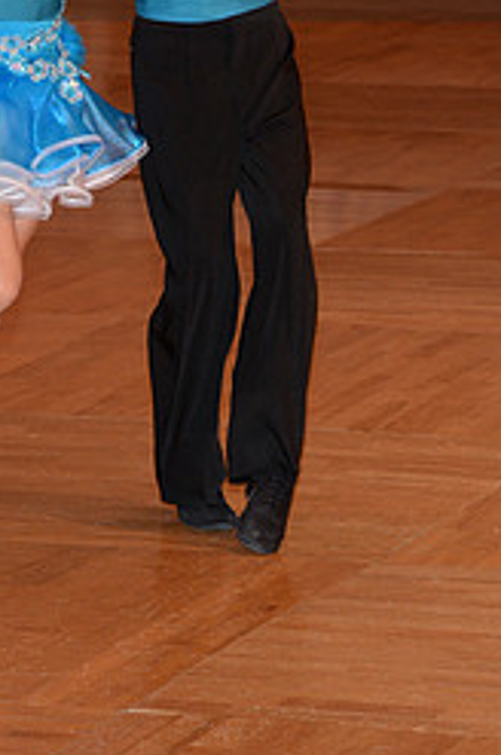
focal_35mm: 282
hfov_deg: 4.9
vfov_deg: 7.3
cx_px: 145
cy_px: -79
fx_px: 5903
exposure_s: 1/200
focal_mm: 120
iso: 1250
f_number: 5.6
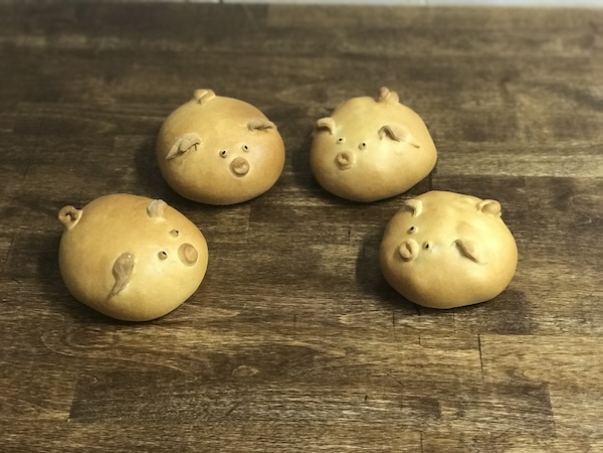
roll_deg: +1.1
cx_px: 302
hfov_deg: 33.8
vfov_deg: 25.7
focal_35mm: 57
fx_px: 993
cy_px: 226
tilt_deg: -44.3
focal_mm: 6.6
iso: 640
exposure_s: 1/50
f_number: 2.8
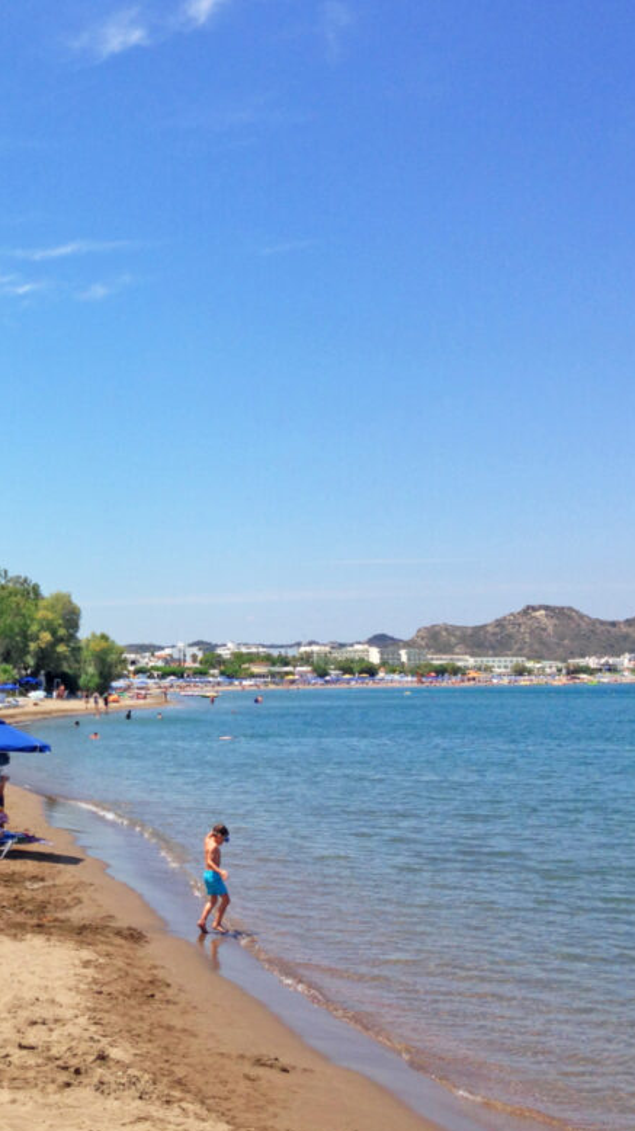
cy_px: 566
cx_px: 25
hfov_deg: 23.5
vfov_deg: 42.1
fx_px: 1468
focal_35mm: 49
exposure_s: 1/1748
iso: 50
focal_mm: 4.12
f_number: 2.4
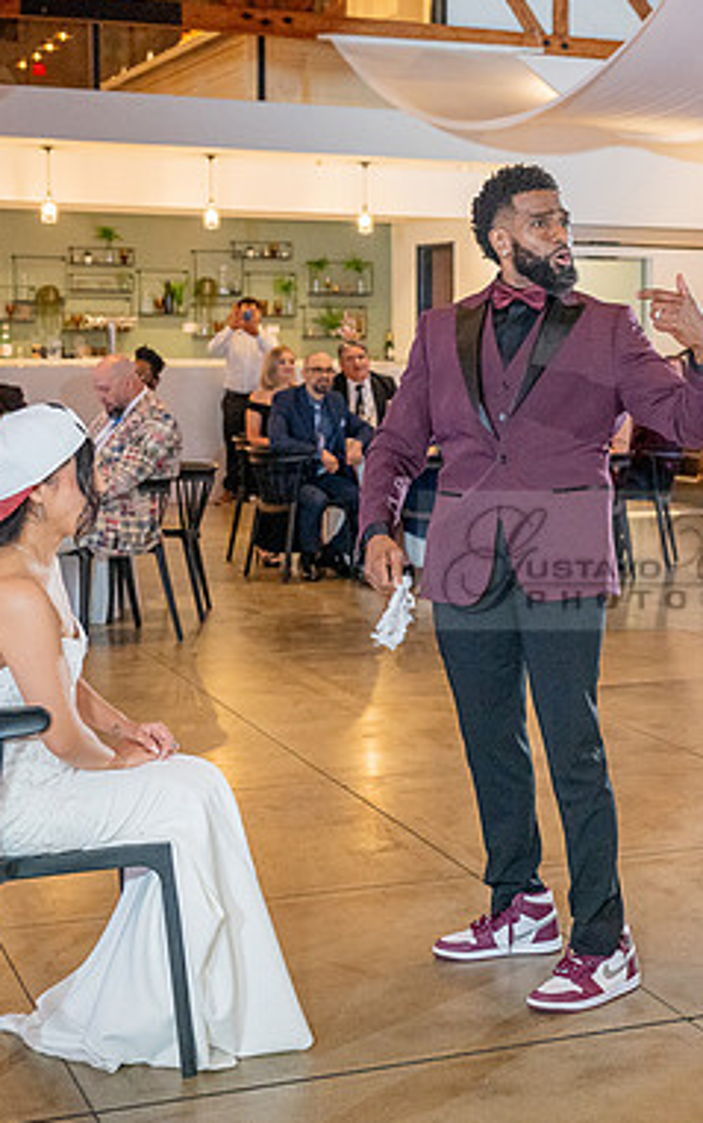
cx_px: 674
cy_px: 560
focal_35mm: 65
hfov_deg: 19.5
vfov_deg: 31.5
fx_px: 1991
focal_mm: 42
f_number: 4
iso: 3200
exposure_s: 1/200
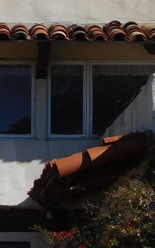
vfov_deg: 13.6
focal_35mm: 152
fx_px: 1028
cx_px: -100
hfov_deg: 8.4
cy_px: 233
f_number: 7.6
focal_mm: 6.2
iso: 125
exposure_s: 1/500
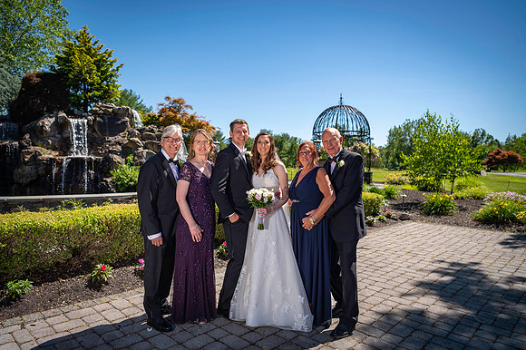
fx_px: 380
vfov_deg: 49.5
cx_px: 263
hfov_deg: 69.4
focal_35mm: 26
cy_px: 175
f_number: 3.2
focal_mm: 26
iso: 100
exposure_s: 1/2500
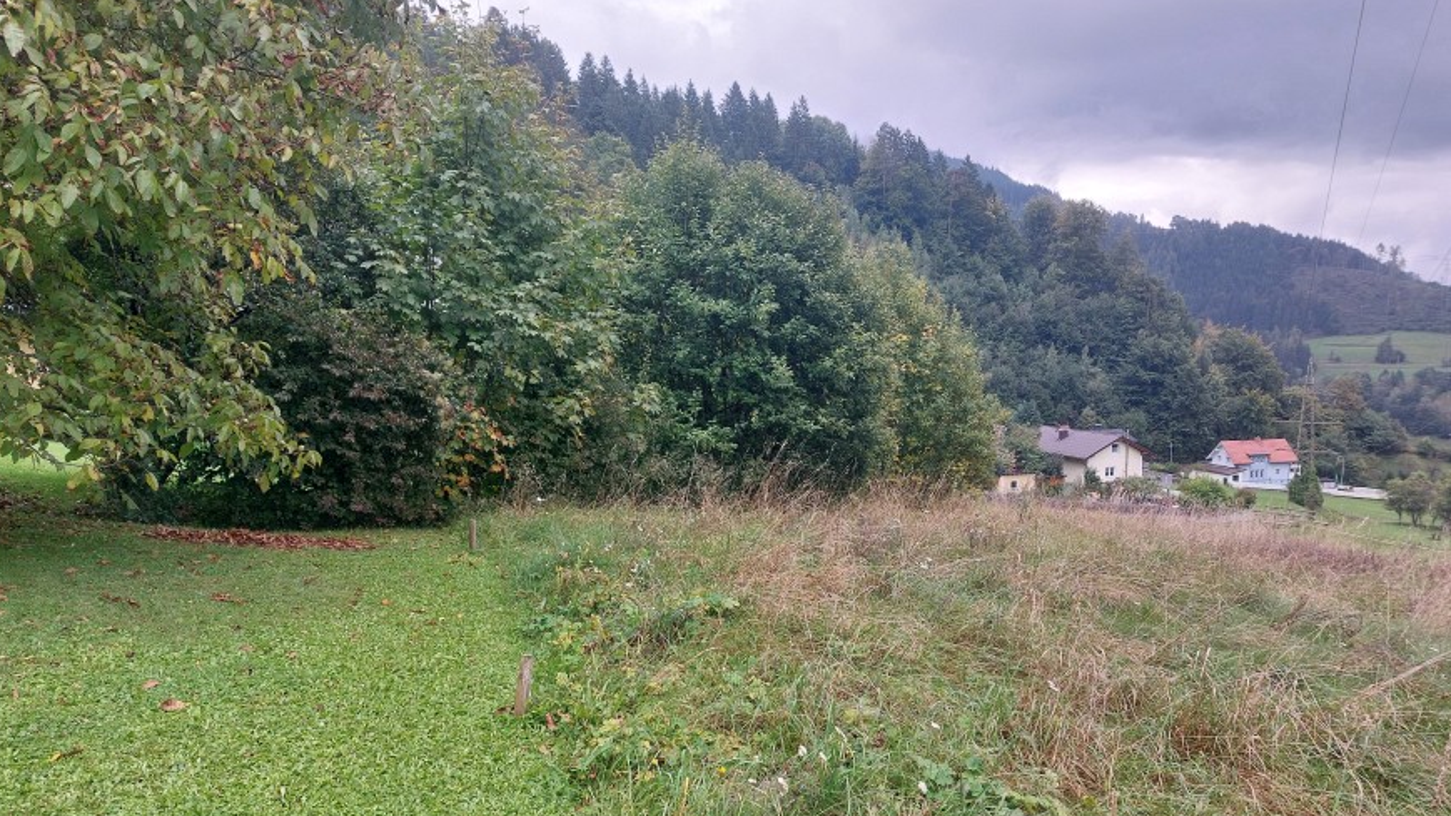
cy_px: 462
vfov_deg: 41.4
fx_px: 1077
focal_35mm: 28
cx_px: 727
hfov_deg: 67.9
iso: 25
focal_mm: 5.23
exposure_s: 1/129
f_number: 1.8
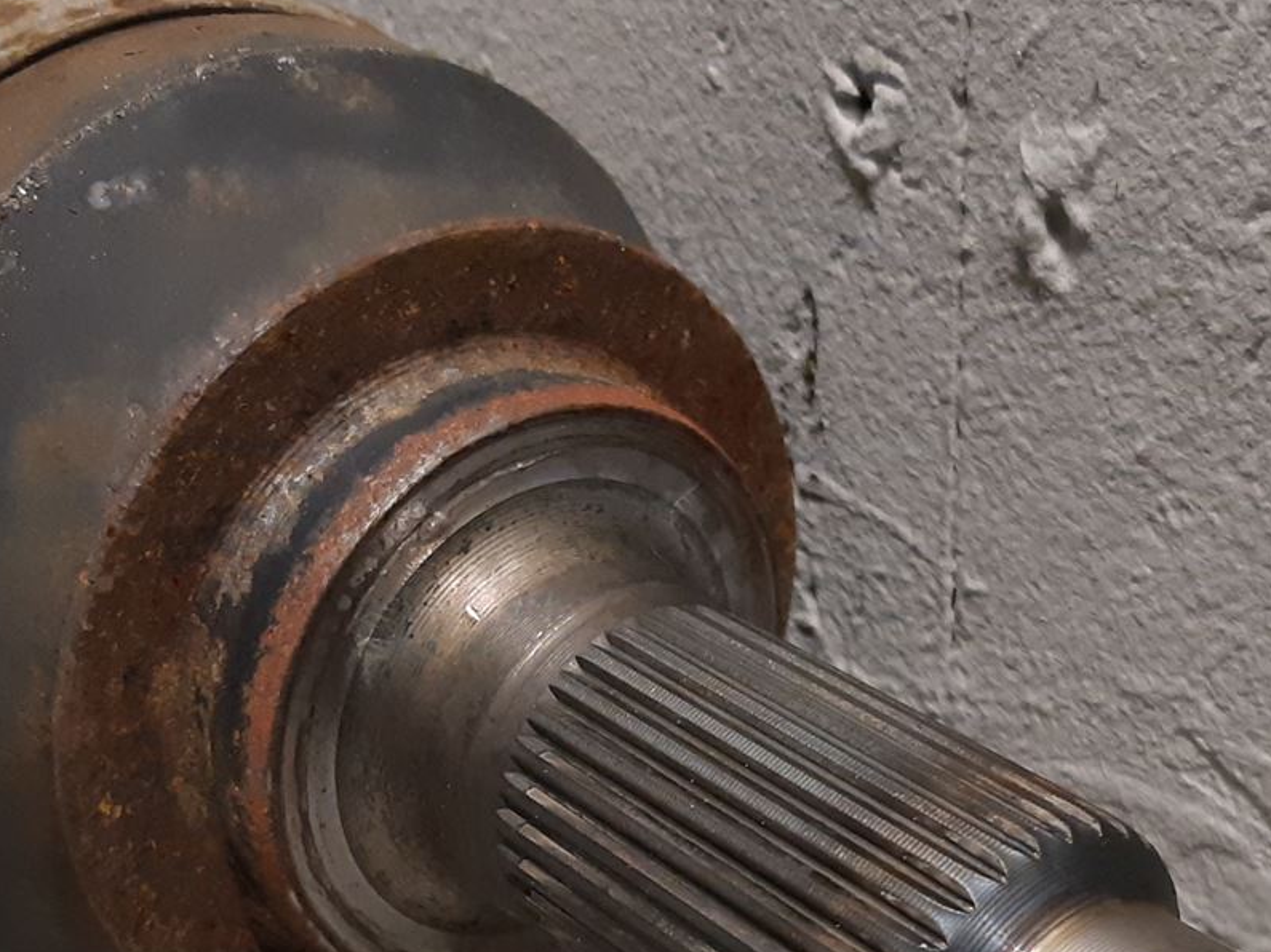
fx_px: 2460
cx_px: 676
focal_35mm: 67
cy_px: 894
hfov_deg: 29.0
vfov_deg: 21.3
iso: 200
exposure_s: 1/50
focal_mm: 3.93
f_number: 1.7
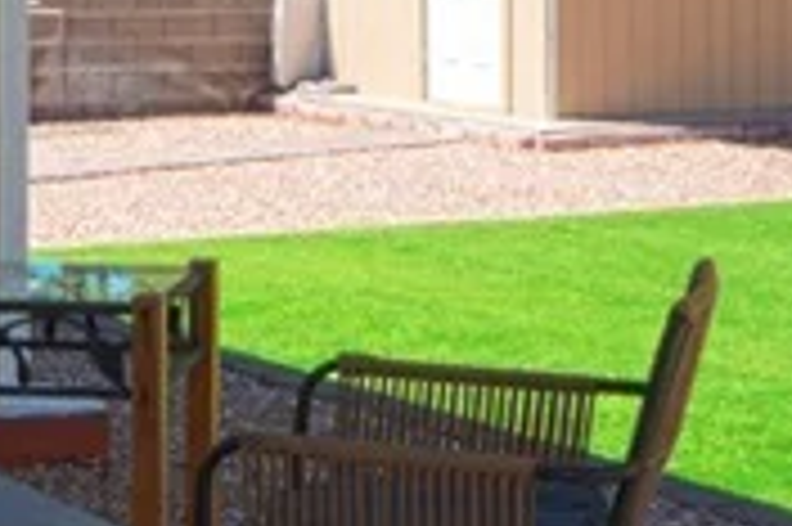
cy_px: -261
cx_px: 302
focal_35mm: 105
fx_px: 2308
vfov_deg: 12.4
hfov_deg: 19.4
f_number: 16
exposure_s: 1/8
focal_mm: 12
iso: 80
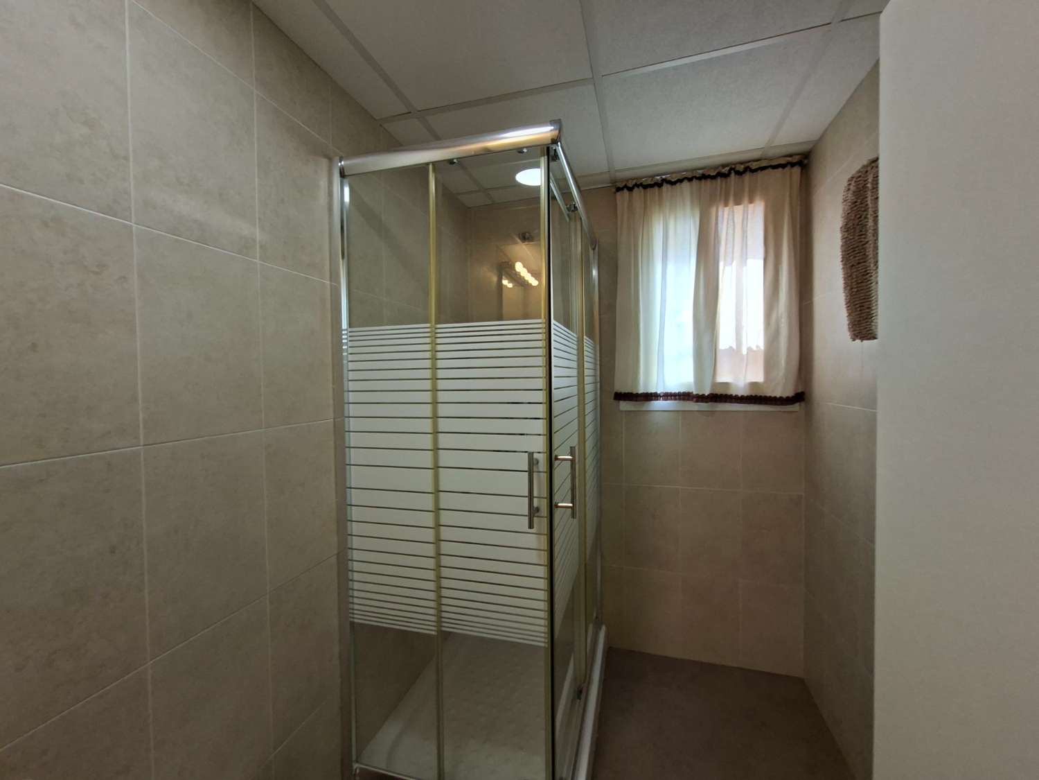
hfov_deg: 106.2
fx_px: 390
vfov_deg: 89.9
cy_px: 390
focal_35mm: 13
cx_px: 520
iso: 40
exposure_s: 1/60
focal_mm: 1.74
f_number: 2.2
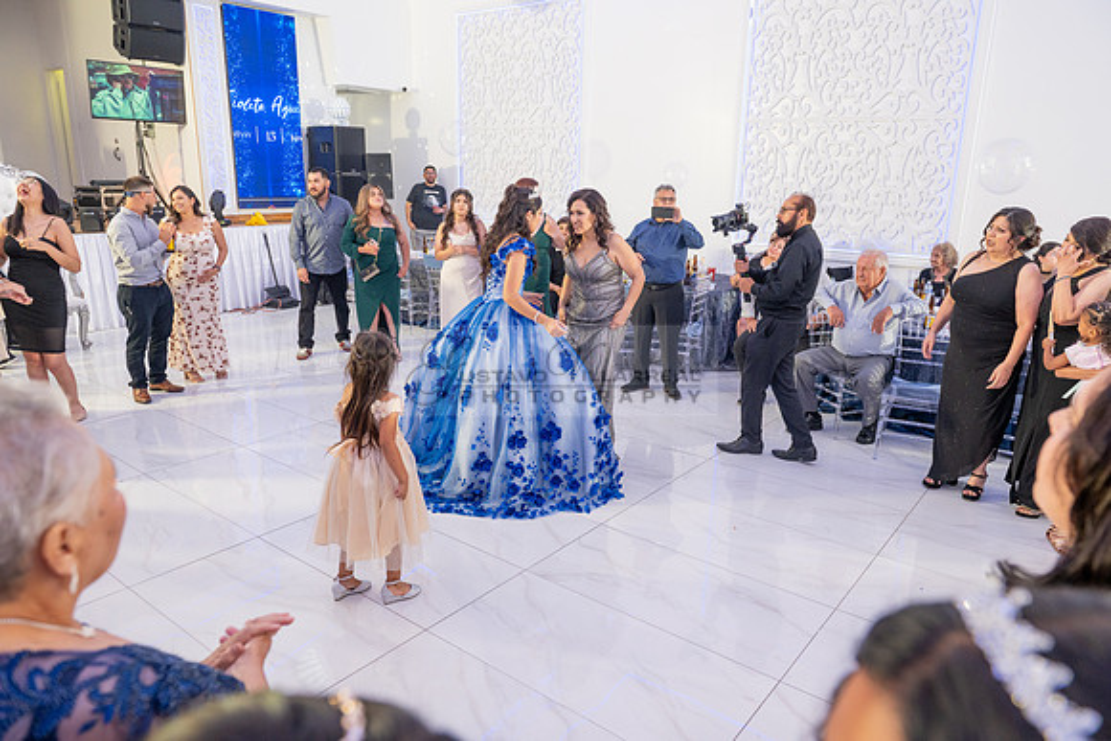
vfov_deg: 53.2
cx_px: 556
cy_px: 370
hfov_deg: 73.7
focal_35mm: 24
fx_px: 741
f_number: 4.5
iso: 800
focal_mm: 24
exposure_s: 1/160
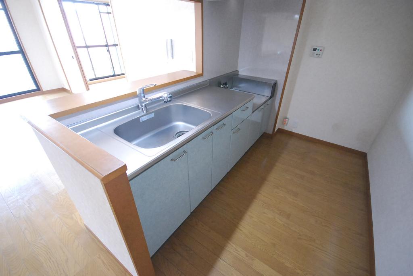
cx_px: 206
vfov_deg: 77.5
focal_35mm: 15
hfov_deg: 100.3
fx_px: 172
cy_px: 138
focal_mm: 10
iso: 1600
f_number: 4
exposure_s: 1/30
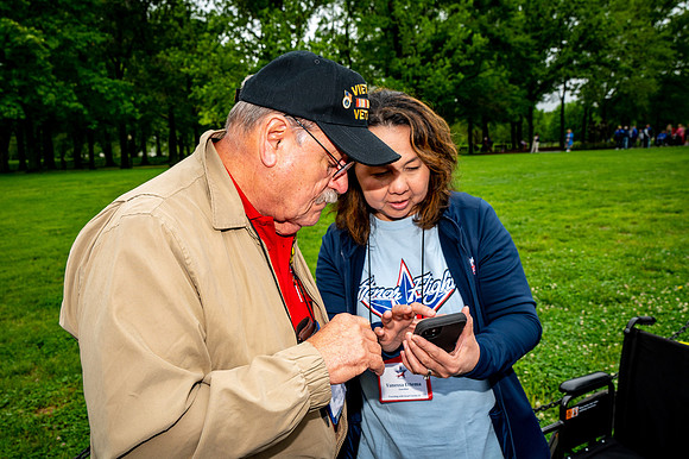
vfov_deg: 45.6
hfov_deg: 64.6
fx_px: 545
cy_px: 230
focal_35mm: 28
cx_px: 344
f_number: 8
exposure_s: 1/640
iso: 720
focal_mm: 28.5
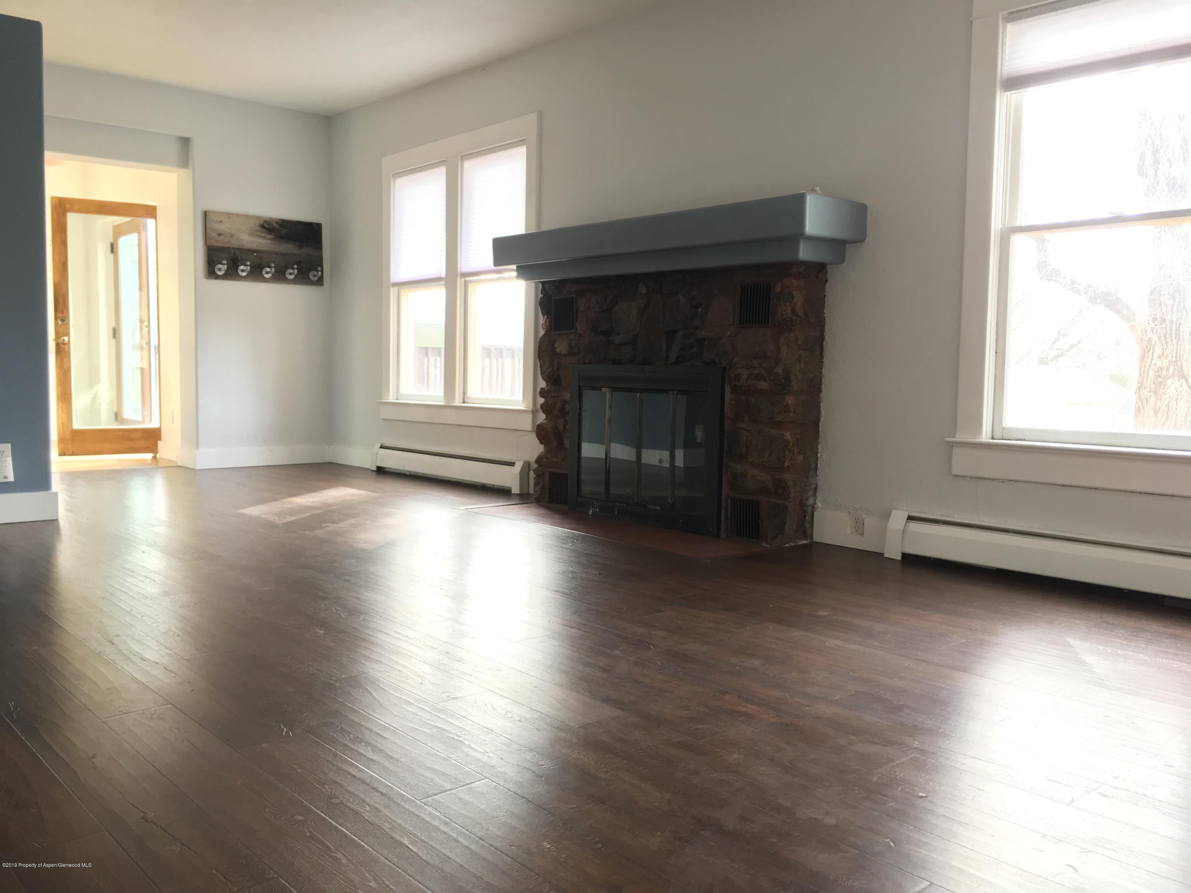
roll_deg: +0.2
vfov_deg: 48.2
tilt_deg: -4.0
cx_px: 596
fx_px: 998
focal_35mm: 29
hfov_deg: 61.7
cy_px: 446
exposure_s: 1/30
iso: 50
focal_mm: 4.15
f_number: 2.2
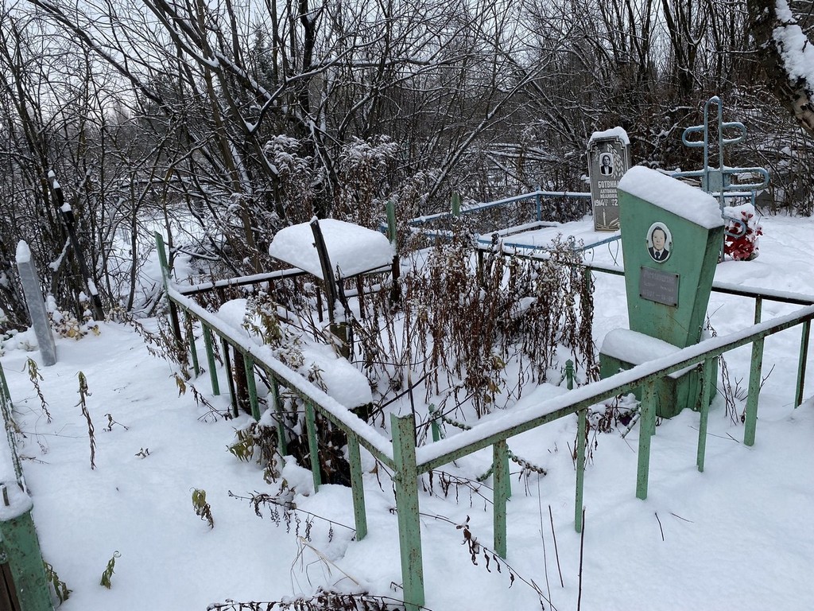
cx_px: 407
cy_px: 306
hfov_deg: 67.3
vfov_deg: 53.1
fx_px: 611
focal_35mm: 26
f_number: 1.8
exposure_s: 1/292
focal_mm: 4.25
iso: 32
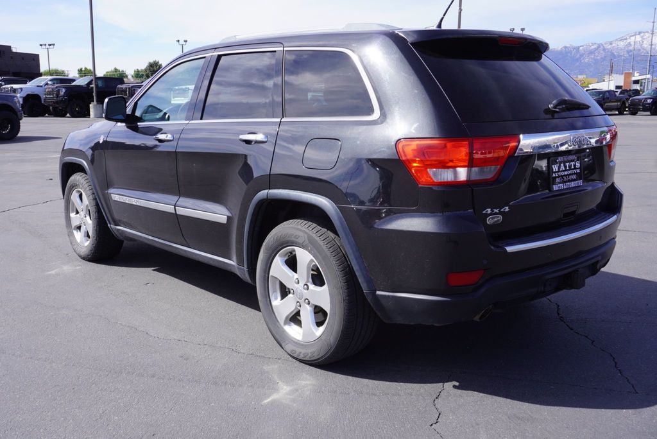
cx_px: 328
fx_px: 630
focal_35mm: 34
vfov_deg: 38.4
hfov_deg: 55.1
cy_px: 220
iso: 100
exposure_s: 1/125
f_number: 9
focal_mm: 23
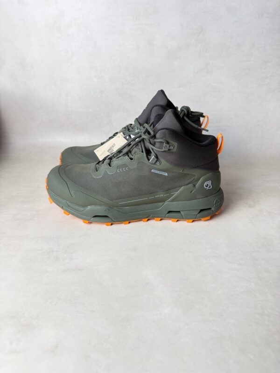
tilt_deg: -29.3
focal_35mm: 24
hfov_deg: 56.8
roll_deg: +1.0
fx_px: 259
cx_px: 140
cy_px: 186
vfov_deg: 71.6
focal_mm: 6.76
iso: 200
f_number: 1.78
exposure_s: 1/100
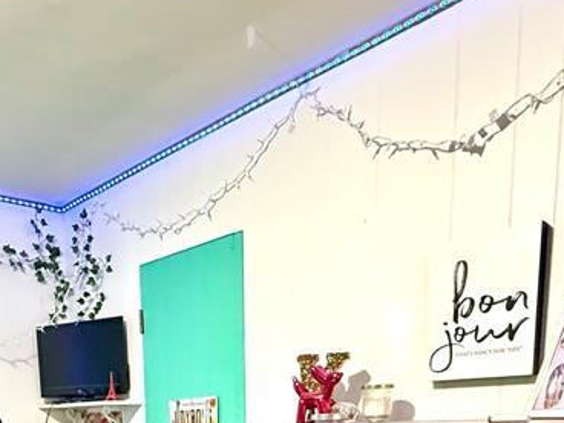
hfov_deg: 47.2
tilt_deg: -8.4
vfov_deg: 30.6
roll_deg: +1.5
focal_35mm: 39
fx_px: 635
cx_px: 195
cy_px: 520
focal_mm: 2.22
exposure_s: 1/60
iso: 800
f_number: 2.2
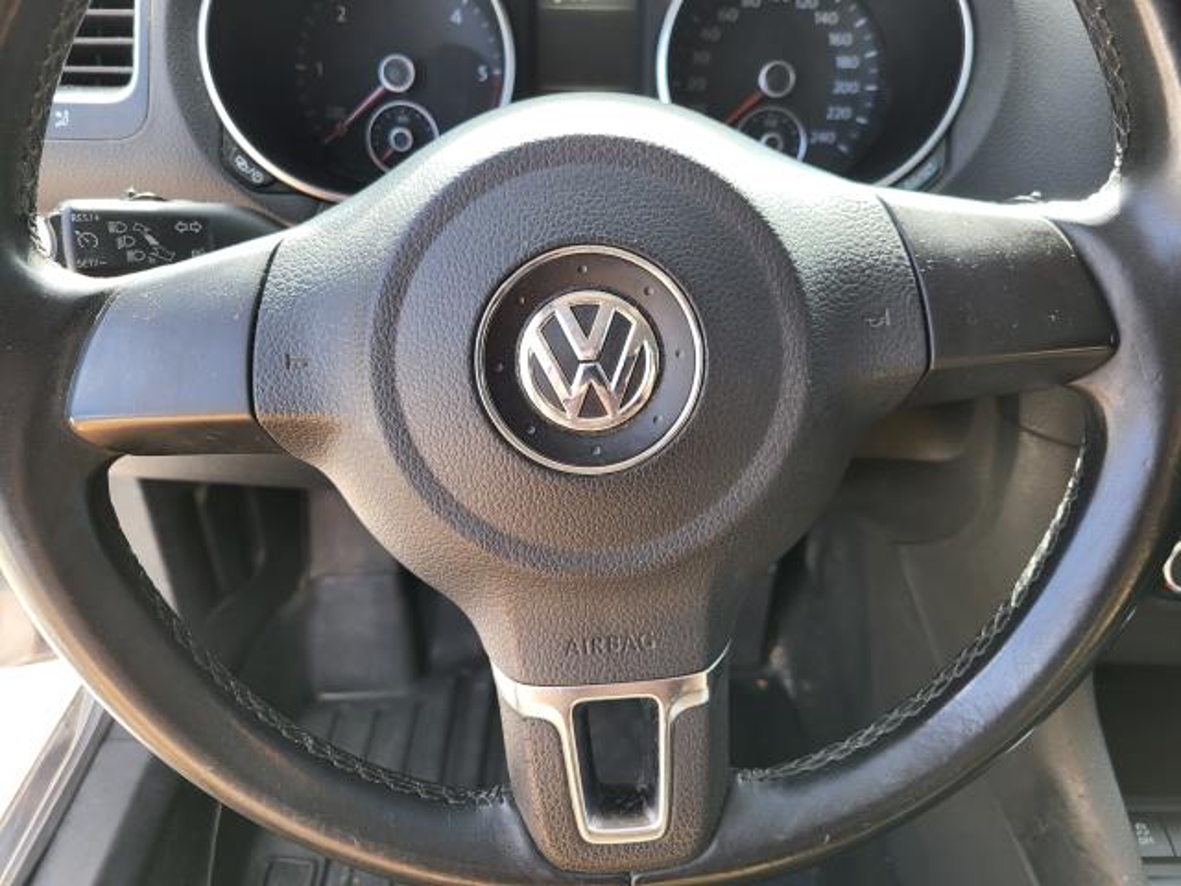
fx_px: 887
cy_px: 443
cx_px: 590
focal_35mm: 26
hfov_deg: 67.3
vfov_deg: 53.1
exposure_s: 1/120
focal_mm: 5.4
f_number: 1.8
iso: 50
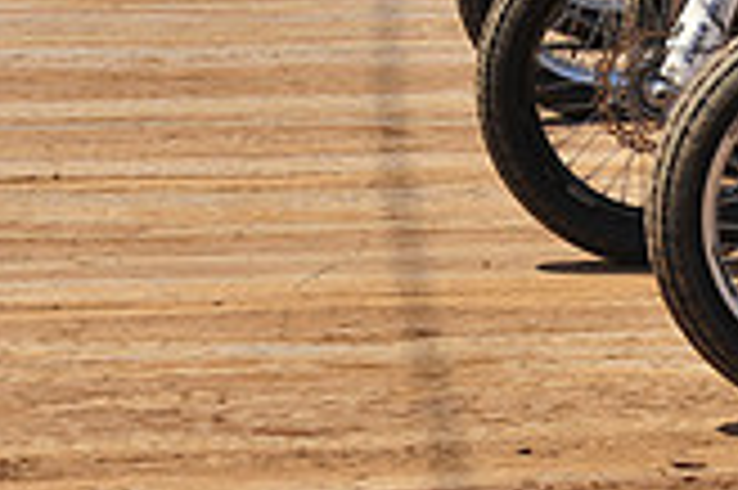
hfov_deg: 7.1
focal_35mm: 283
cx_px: 1300
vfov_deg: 4.8
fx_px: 5796
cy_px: -256
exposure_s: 1/400
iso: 200
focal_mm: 80
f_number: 10
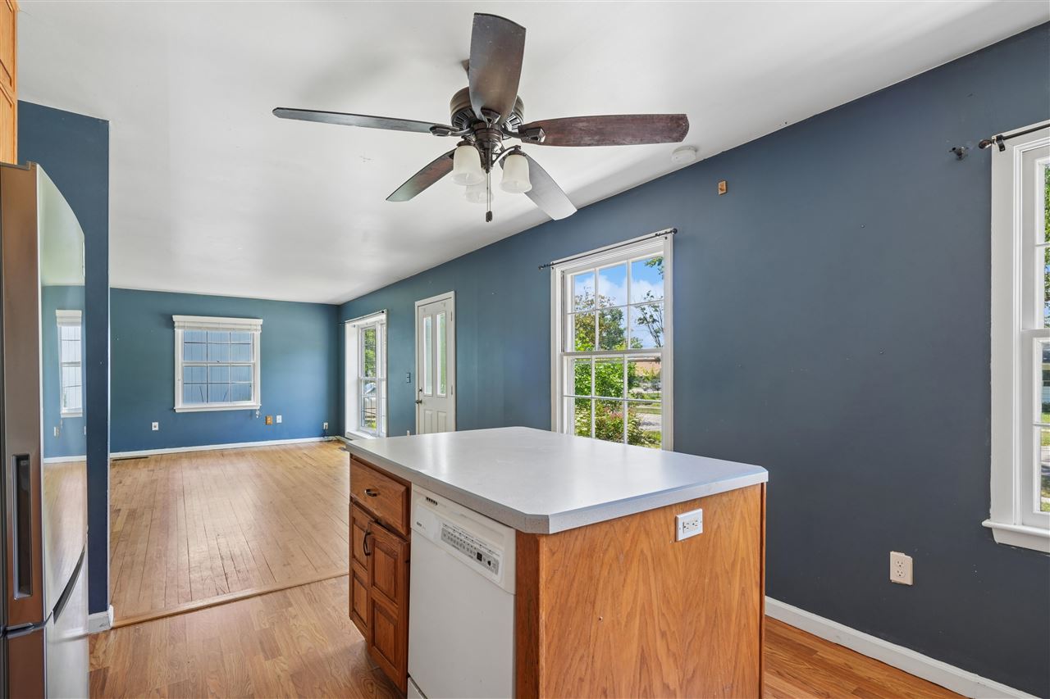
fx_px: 467
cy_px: 350
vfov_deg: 73.7
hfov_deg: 96.7
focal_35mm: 16
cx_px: 525
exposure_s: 1/30
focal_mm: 16
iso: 500
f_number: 9
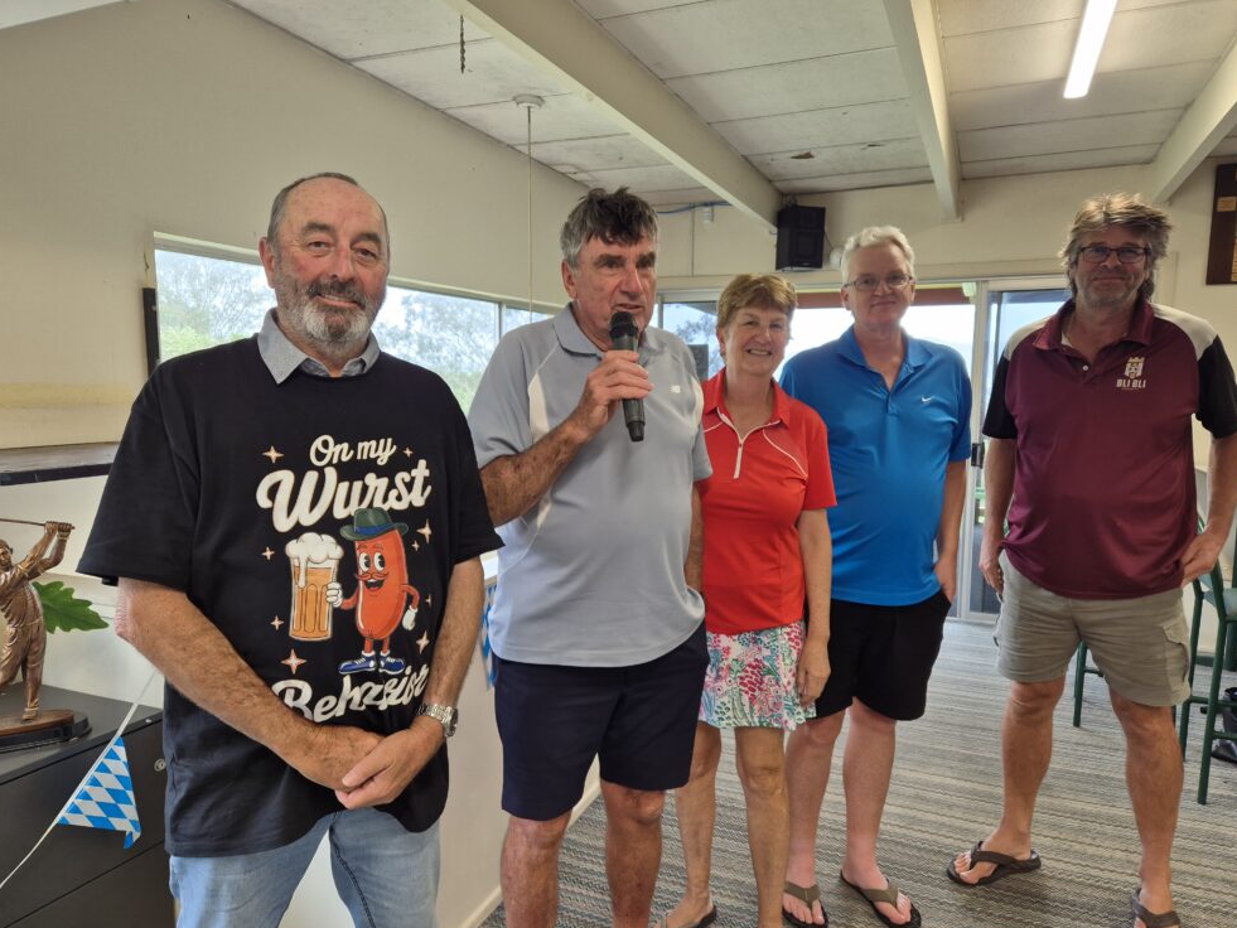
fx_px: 858
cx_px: 608
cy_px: 474
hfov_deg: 71.6
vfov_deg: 56.8
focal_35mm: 24
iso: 80
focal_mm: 5.4
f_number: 1.8
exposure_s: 1/100
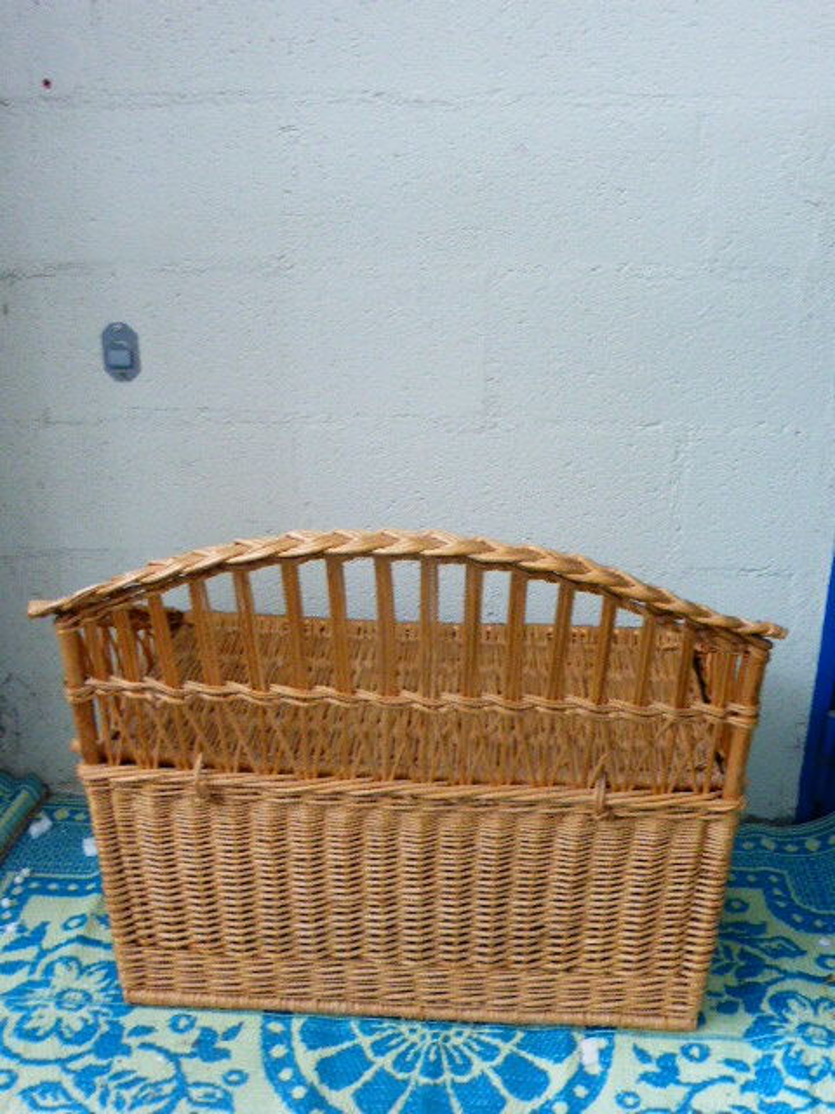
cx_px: 418
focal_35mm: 39
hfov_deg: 36.8
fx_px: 1254
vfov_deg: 47.9
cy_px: 557
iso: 400
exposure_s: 1/13
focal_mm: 6.9
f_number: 3.9
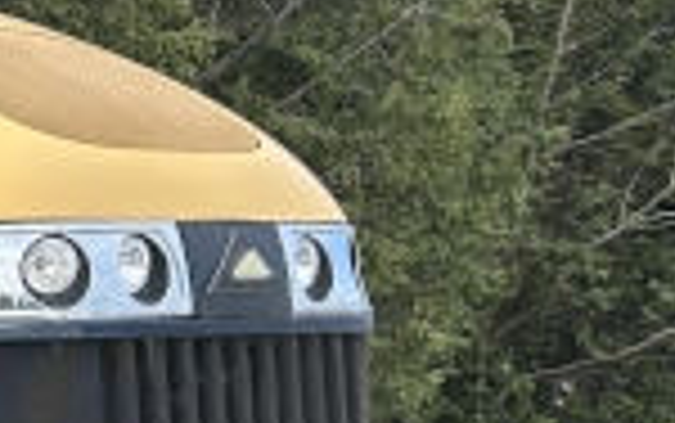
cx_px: -652
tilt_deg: -0.7
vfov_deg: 8.9
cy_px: 472
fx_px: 2706
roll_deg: +2.5
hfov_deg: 12.6
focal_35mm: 147
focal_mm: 5.7
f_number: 1.5
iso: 50
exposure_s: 1/949
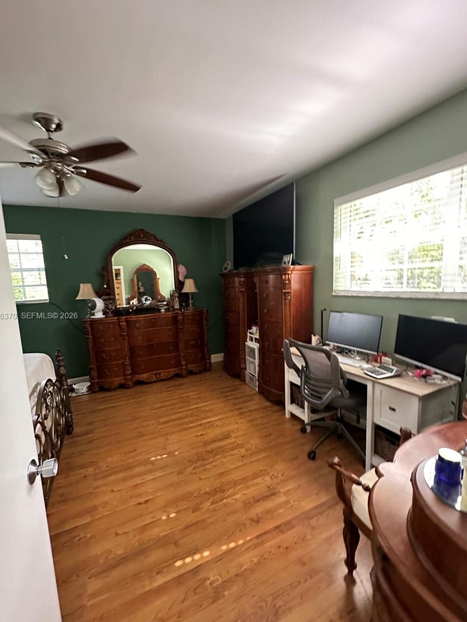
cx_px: 225
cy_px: 317
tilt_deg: -10.5
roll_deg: +0.9
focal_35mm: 15
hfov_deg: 81.7
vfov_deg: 98.2
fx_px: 270
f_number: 2.2
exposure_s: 1/60
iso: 1000
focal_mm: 2.22
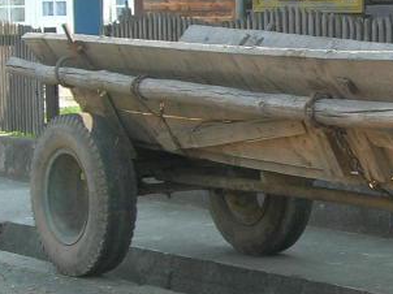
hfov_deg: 14.6
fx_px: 1463
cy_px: 169
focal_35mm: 129
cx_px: 514
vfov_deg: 11.5
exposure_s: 1/123
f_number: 4.8
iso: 64
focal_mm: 7.8
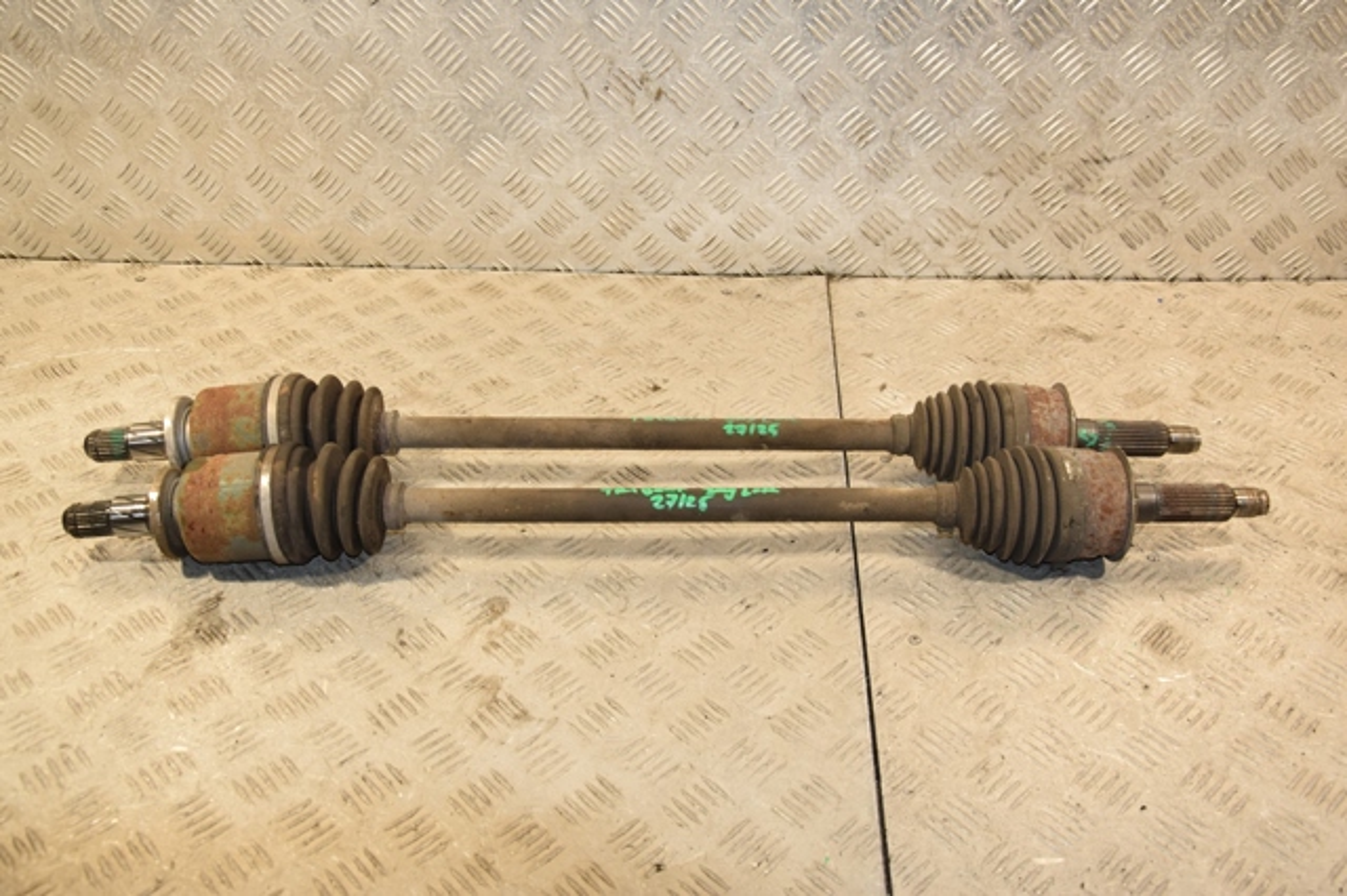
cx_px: 674
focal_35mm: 36
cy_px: 448
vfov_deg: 36.8
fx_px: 1346
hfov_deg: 53.2
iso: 800
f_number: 5.6
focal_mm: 24
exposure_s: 1/200
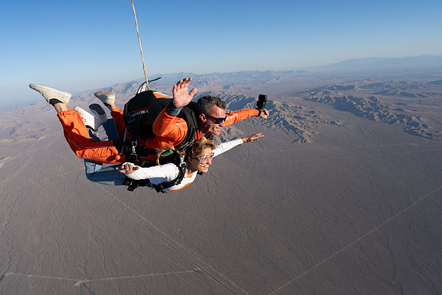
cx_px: 221
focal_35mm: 24
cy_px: 148
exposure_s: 1/2000
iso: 800
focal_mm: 24
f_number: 8
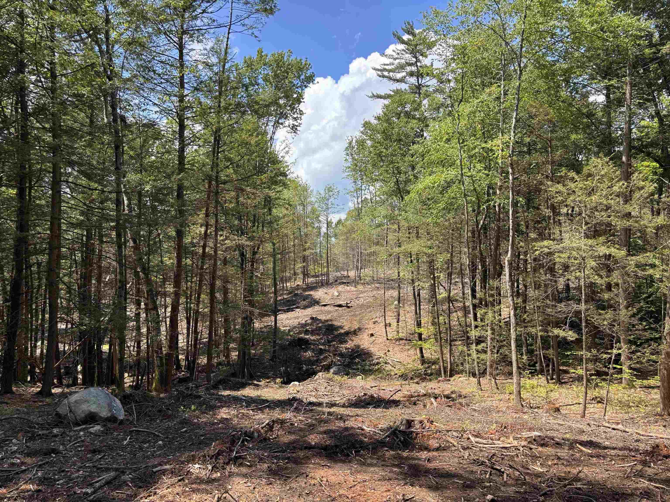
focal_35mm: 26
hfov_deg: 67.3
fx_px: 503
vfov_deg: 53.1
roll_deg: -1.0
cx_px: 335
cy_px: 251
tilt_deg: +1.9
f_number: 1.6
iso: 50
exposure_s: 1/1152
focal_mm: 5.96
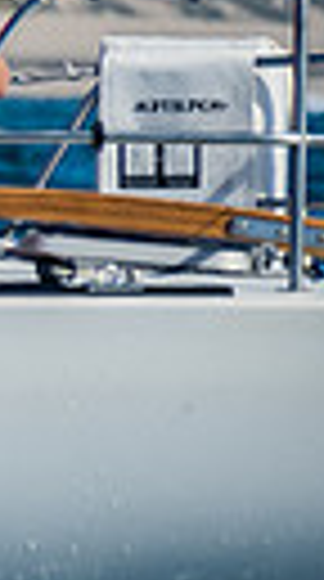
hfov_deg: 0.7
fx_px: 26411
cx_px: -1801
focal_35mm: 1719
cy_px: -405
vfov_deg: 1.3
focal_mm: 200
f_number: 6.3
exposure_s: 1/640
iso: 160
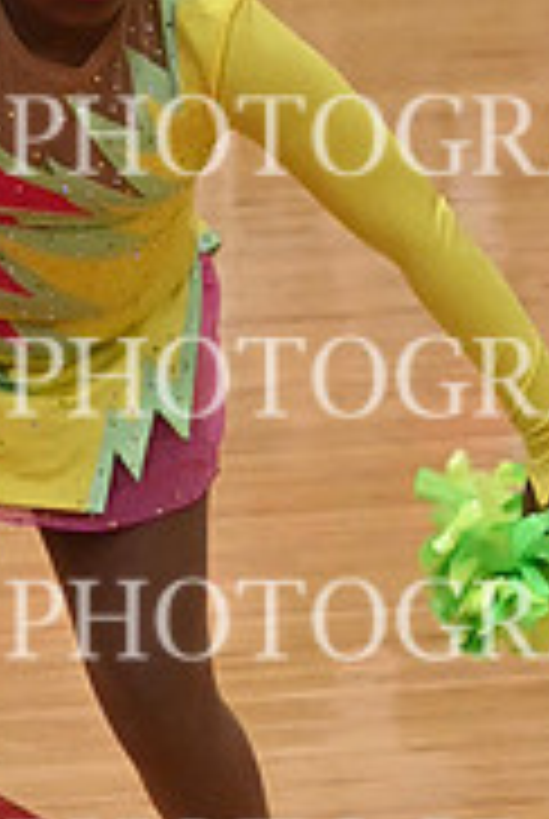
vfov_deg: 2.5
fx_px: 18503
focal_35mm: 812
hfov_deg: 1.7
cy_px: 256
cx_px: -25
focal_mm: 170
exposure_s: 1/400
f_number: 4
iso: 6400
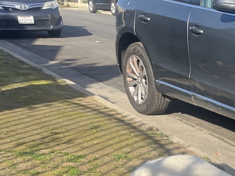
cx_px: 328
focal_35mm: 84
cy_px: 262
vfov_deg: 16.1
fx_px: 570
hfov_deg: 20.6
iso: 50
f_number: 1.6
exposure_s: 1/1647
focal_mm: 5.1
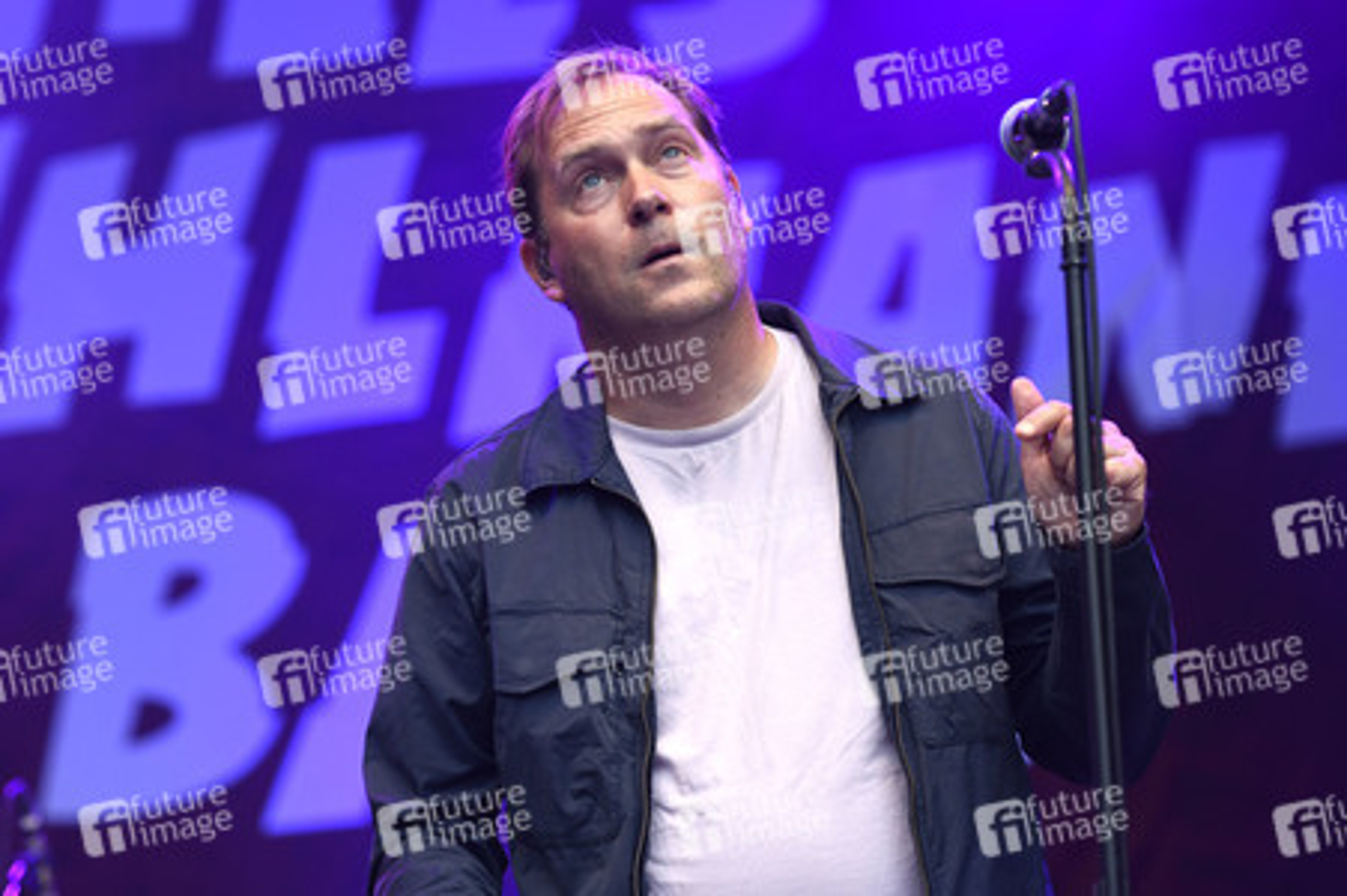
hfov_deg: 15.8
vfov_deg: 10.5
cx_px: 674
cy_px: 448
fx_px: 4860
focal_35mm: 130
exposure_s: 1/500
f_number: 3.5
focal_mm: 130
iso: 800
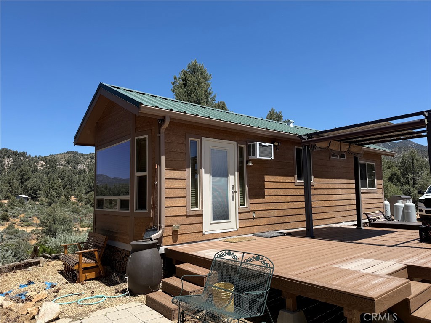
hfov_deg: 71.6
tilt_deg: +6.0
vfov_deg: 56.8
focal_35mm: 24
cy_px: 162
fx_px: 299
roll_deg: +1.0
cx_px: 216
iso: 80
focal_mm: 6.76
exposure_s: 1/4167
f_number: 1.78
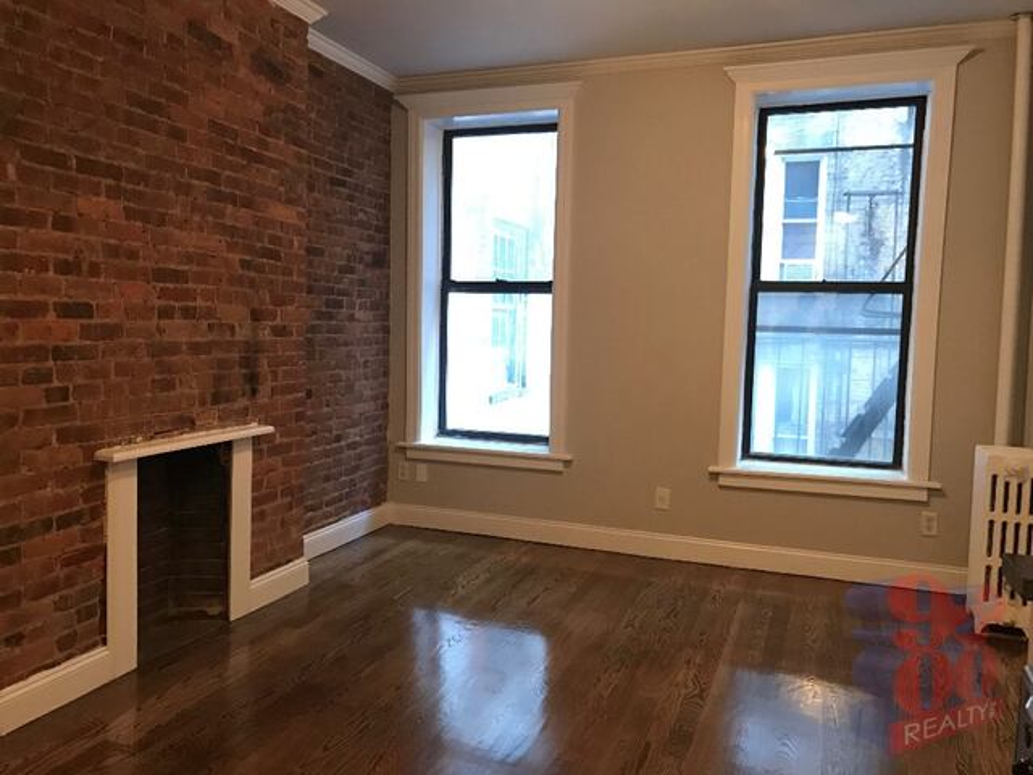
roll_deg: -1.6
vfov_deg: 49.7
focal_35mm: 28
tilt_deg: -3.4
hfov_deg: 63.4
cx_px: 516
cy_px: 388
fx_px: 836
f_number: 1.8
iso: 100
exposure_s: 1/13
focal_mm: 3.99
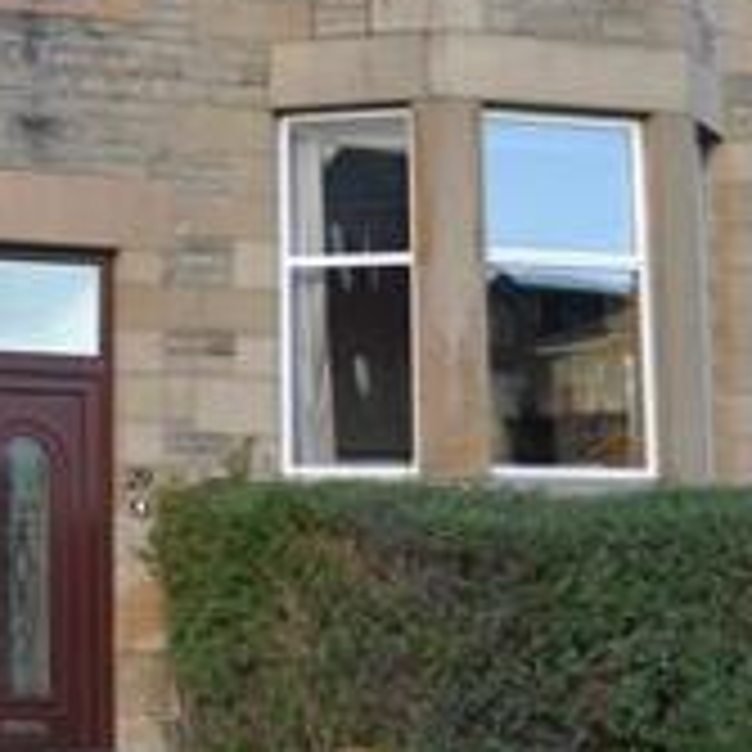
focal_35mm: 120
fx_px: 2949
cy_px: -95
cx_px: -221
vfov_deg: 14.2
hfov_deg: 14.0
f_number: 4.5
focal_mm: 24
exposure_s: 1/100
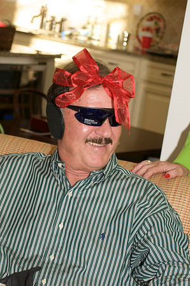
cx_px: 95
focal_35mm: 112
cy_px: 143
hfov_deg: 12.1
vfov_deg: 18.2
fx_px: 895
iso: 200
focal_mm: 75
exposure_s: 1/60
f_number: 5.6
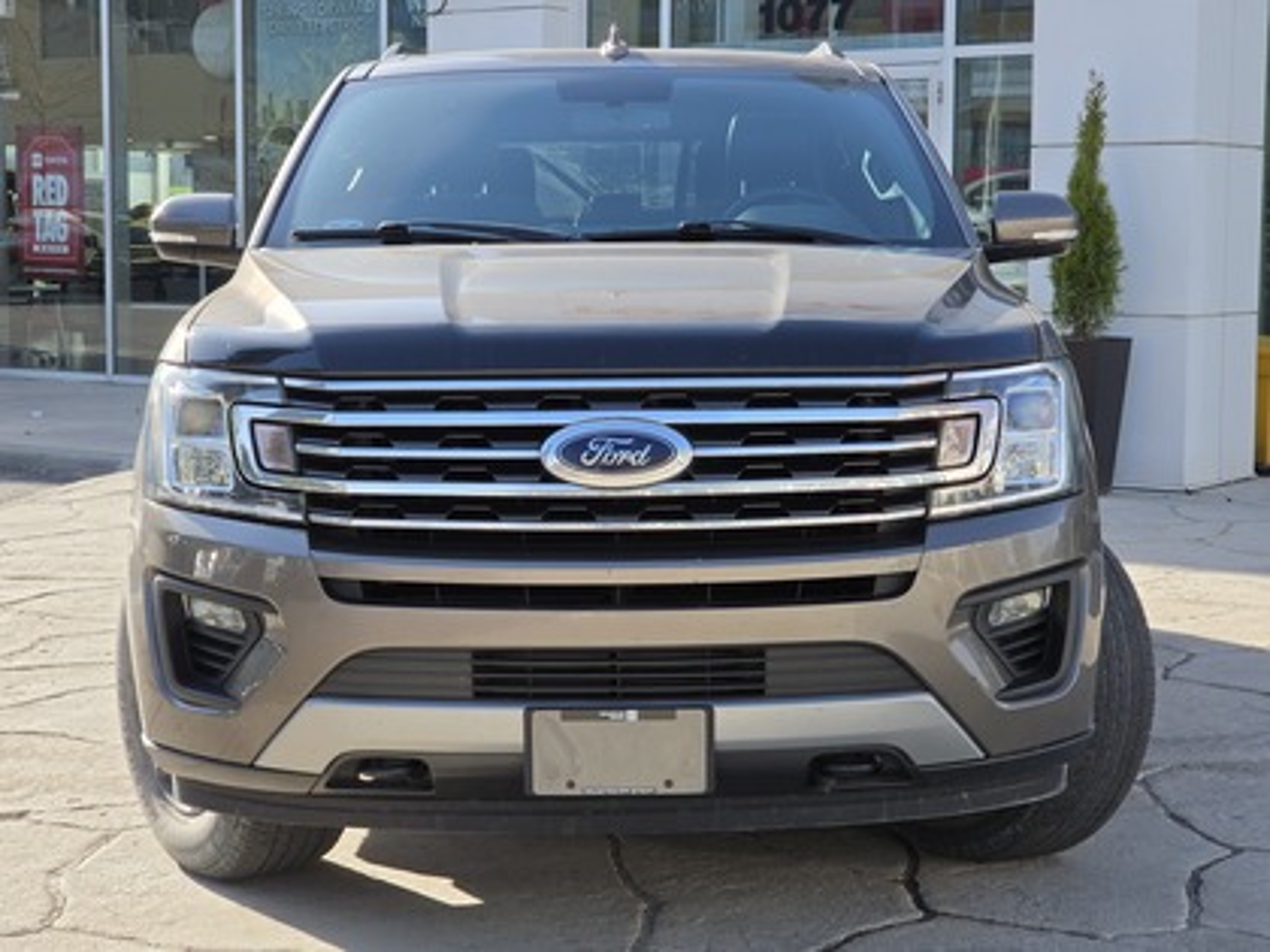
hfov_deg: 28.2
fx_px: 2531
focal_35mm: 69
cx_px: 635
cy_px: 476
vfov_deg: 21.3
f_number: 2.4
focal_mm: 7
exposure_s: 1/305
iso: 25
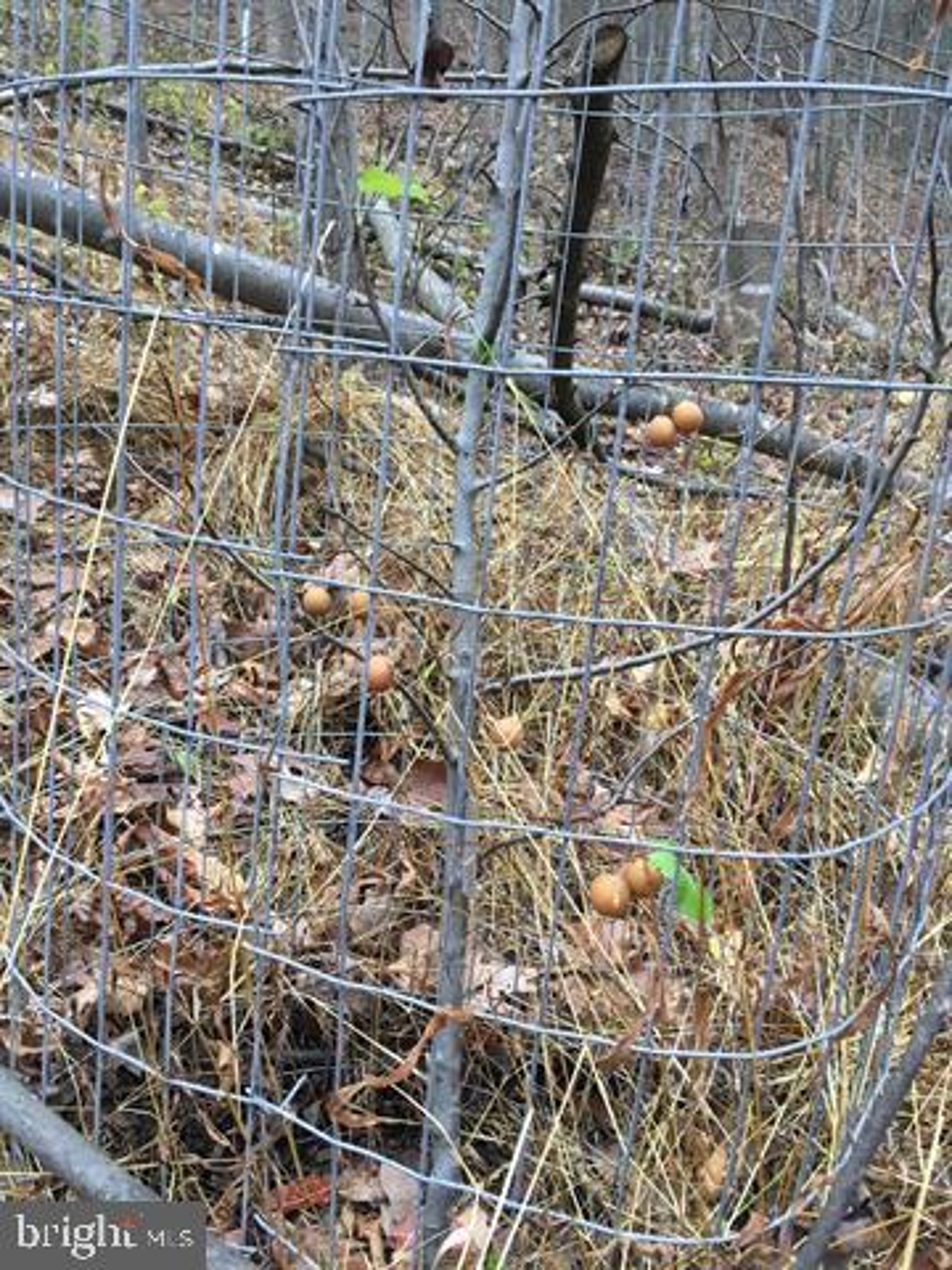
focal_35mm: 29
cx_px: 476
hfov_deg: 48.2
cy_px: 635
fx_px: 1063
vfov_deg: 61.7
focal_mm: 4.15
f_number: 2.2
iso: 25
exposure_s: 1/30
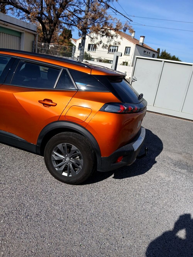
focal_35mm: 26
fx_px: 193
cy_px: 128
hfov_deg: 53.1
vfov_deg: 67.3
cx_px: 96
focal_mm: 3.98
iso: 20
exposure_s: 1/842
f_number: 1.8
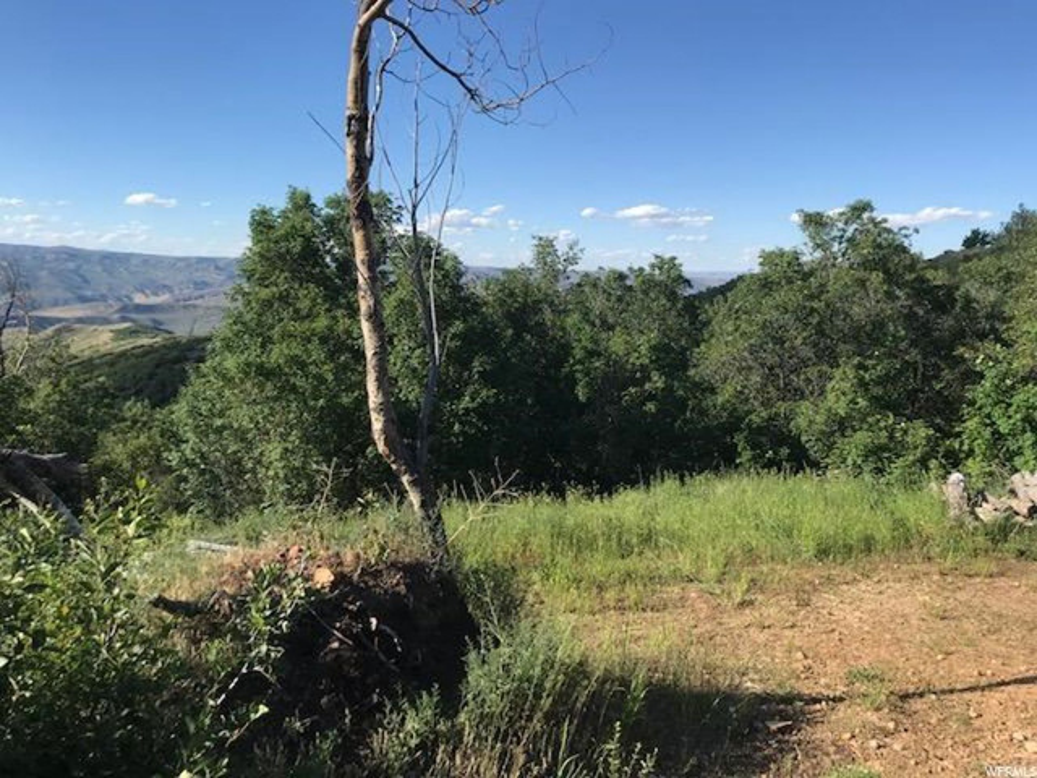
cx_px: 518
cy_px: 389
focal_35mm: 28
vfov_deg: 49.7
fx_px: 839
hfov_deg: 63.4
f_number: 1.8
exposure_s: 1/1451
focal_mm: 3.99
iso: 20
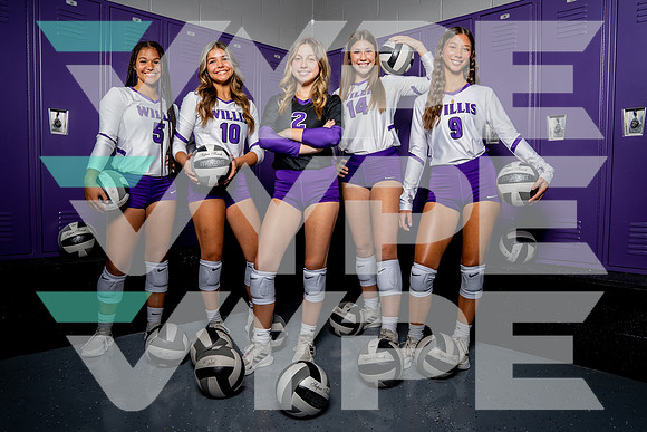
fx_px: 447
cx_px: 330
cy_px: 216
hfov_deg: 71.7
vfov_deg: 51.5
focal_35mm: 25
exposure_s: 1/250
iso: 200
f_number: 7.1
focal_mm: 24
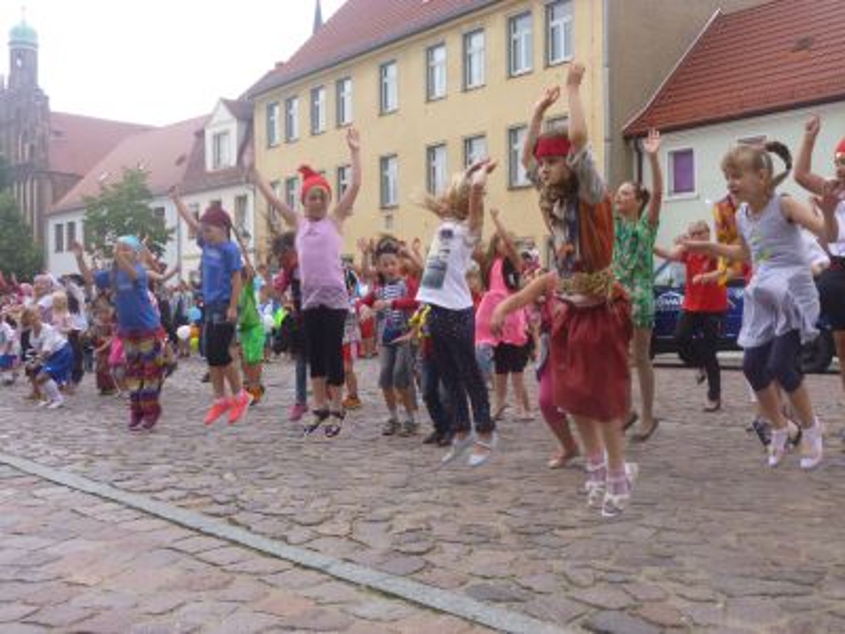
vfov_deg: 37.7
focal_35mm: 38
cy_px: 317
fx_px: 928
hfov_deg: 49.0
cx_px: 422
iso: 100
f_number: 3.2
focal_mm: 6.8
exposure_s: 1/400
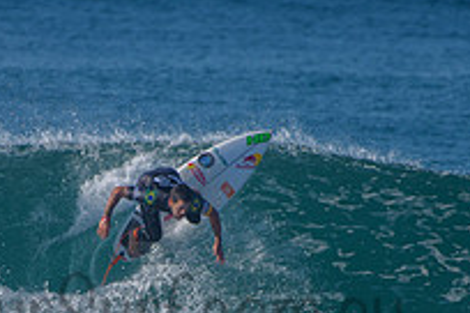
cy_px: 289
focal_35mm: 1423
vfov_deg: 1.0
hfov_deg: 1.4
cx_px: 159
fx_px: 18577
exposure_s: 1/2000
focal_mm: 500
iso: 200
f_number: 5.6
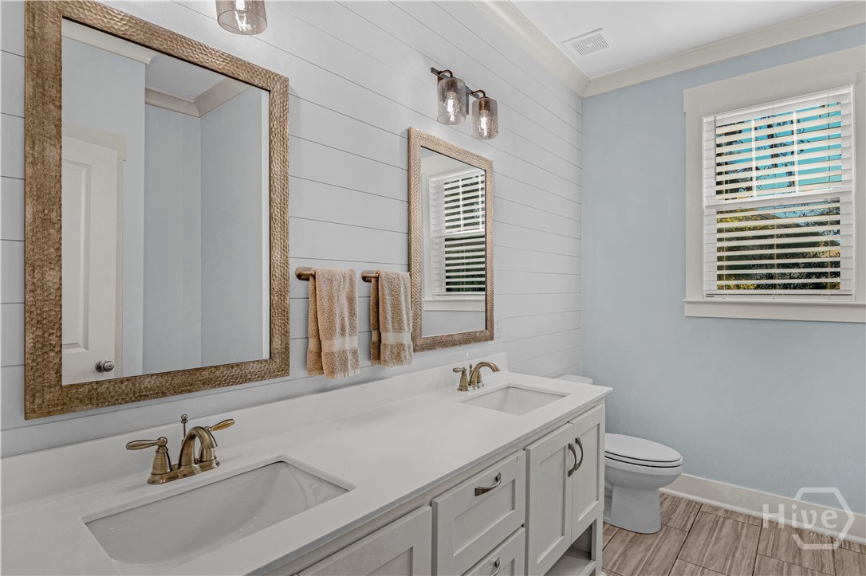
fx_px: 397
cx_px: 433
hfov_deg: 95.0
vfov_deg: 72.0
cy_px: 288
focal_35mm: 16
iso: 100
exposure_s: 1/13
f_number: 7.1
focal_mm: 11
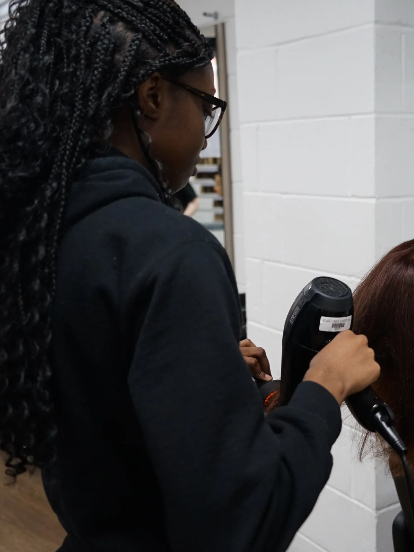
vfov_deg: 42.1
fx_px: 718
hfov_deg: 31.6
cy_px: 275
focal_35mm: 45
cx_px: 314
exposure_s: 1/160
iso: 2000
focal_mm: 31
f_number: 4
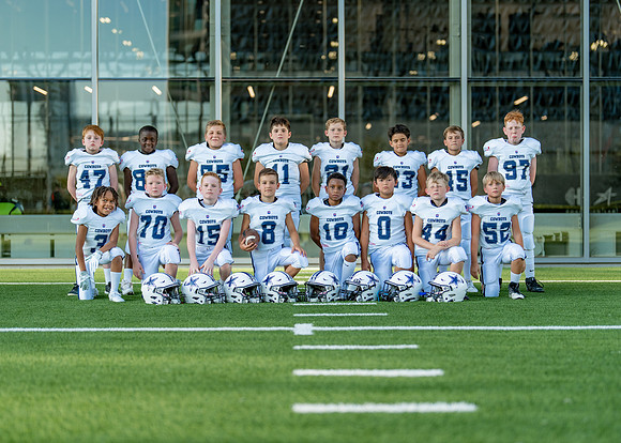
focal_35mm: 66
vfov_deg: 21.7
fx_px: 1158
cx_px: 314
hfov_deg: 30.0
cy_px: 225
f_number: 1.2
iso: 100
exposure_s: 1/1600
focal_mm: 50
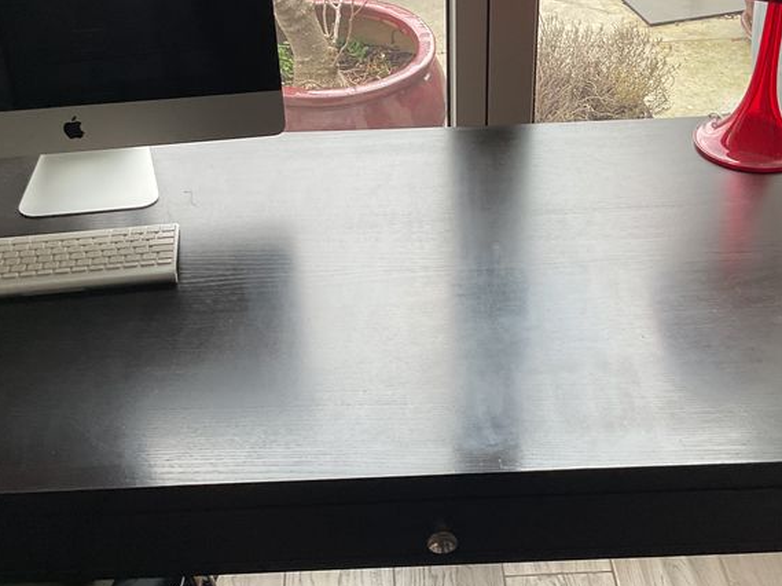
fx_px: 1151
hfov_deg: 37.5
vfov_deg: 28.5
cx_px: 416
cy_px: 316
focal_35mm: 51
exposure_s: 1/60
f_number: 1.8
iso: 50
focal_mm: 3
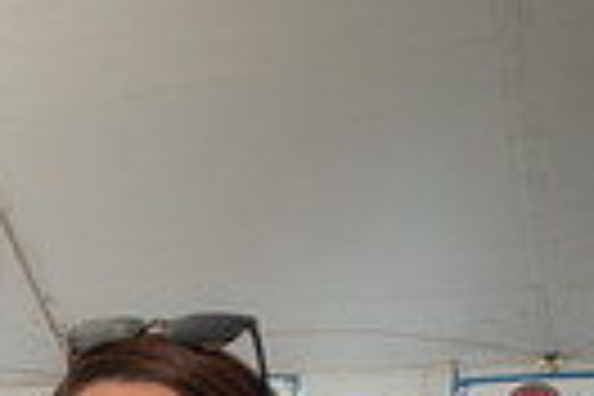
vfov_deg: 13.8
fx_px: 1452
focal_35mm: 88
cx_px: -364
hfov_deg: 19.3
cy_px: 716
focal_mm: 20
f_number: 2.8
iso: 250
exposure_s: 1/160
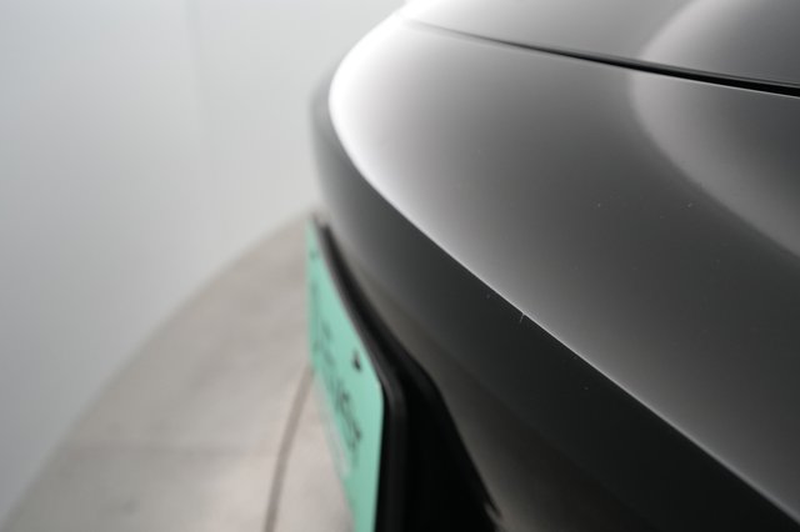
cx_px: 400
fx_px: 622
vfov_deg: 46.4
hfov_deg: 65.5
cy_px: 266
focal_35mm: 28
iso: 3200
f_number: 4.5
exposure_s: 1/100
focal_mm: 28
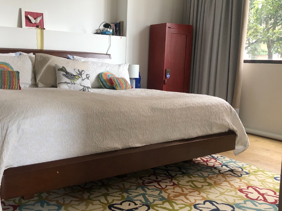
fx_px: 318
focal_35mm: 39
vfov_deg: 36.8
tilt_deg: -6.2
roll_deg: -1.1
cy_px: 96
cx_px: 122
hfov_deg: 47.7
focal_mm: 4
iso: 32
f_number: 1.8
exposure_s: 1/30
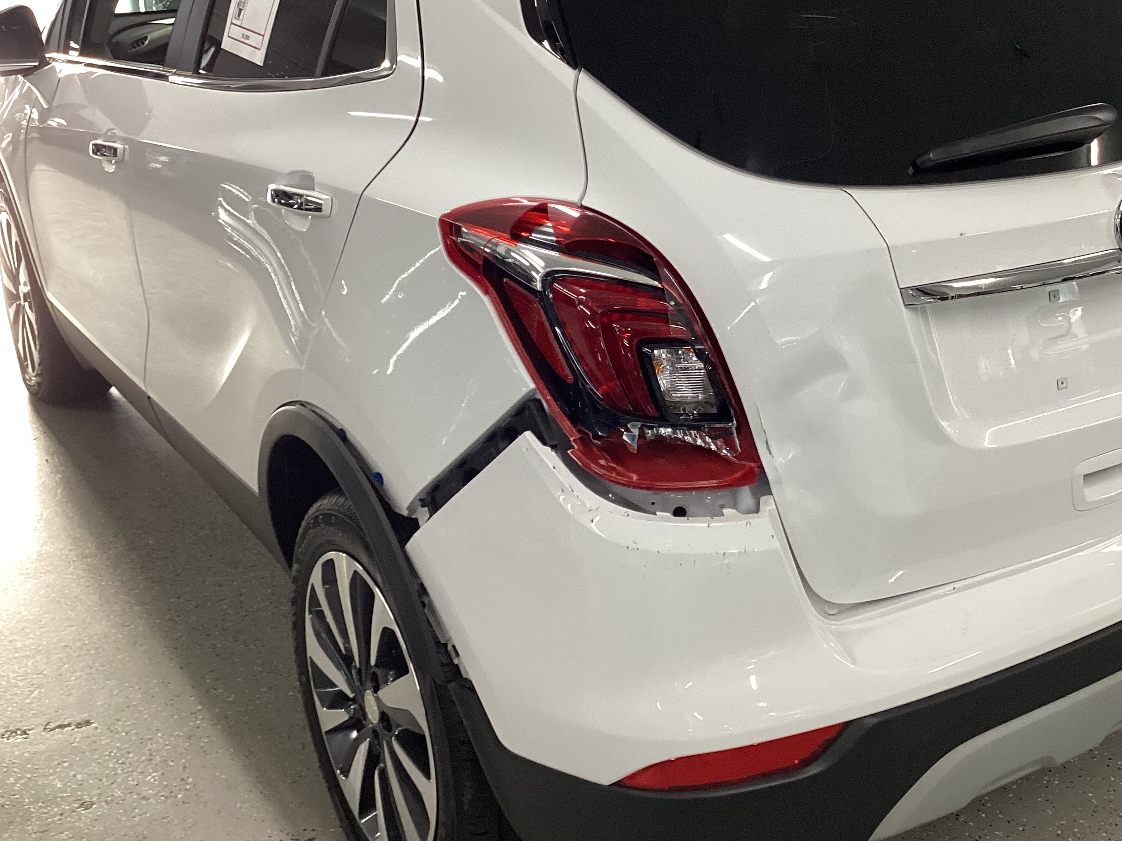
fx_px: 1361
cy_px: 335
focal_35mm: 42
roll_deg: -0.9
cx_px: 656
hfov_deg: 44.6
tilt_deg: -20.5
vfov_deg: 34.2
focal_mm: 3.3
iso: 125
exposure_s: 1/60
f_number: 2.4
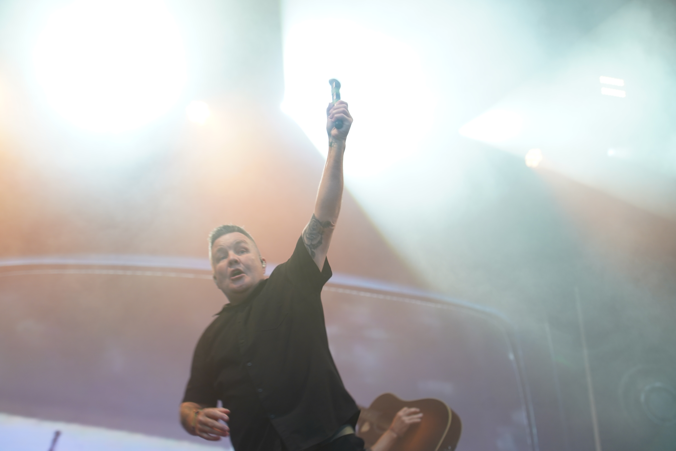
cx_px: 338
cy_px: 226
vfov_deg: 21.6
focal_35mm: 63
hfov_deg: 31.9
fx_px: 1183
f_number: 4
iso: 500
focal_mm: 63
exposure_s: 1/160
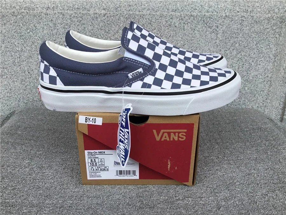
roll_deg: -0.7
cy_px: 108
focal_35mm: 31
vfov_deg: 45.4
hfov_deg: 58.4
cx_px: 143
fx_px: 256
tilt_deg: -22.6
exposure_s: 1/488
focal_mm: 3.3
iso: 25
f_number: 2.4
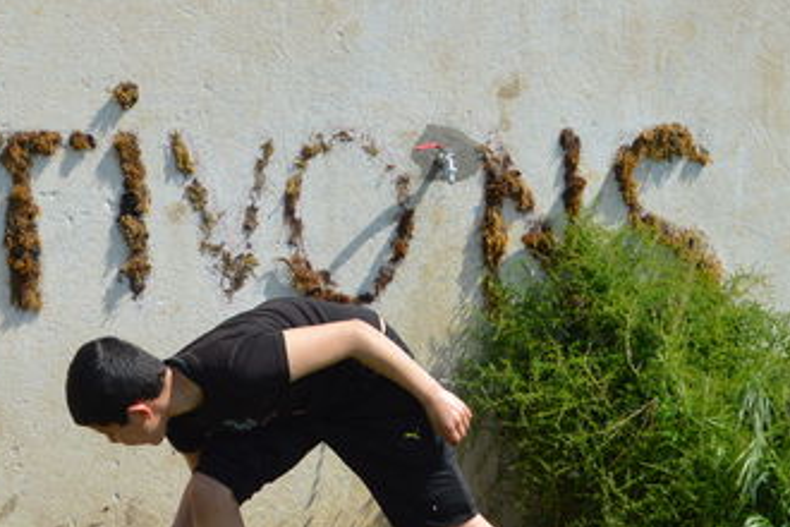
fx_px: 2150
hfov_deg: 20.7
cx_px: 259
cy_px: 240
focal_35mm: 98
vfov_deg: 14.0
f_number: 6.3
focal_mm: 22
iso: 400
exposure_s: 1/1600
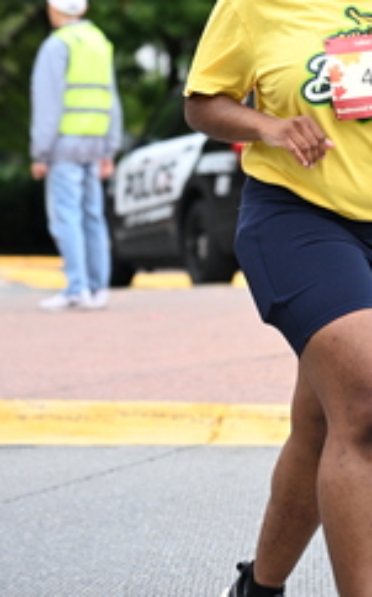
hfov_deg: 6.1
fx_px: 3459
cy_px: -15
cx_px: 344
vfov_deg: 9.8
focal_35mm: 213
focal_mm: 92
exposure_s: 1/640
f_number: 4
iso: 1600
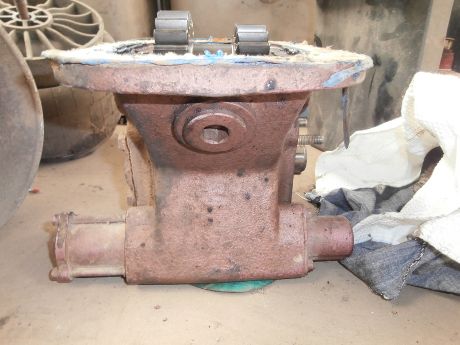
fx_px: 319
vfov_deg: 56.8
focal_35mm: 24
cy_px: 172
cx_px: 230
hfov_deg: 71.6
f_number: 3
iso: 200
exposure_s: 1/30
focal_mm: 4.2
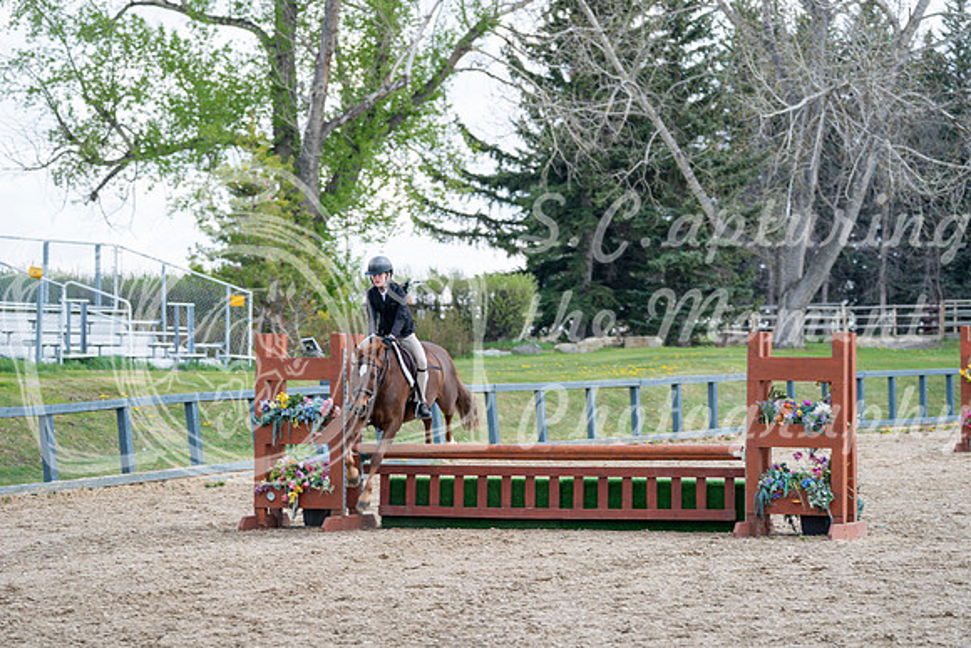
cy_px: 324
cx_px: 486
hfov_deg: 12.5
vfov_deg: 8.4
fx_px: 4424
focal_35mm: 164
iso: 125
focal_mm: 164
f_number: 5.6
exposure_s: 1/200
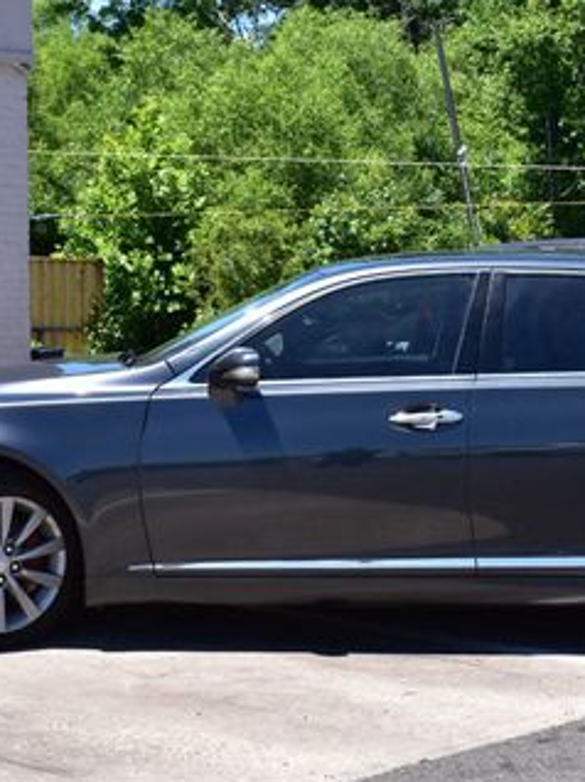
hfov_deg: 16.3
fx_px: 2030
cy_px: 413
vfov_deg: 21.8
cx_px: 460
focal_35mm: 90
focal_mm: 31
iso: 400
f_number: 11
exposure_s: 1/400
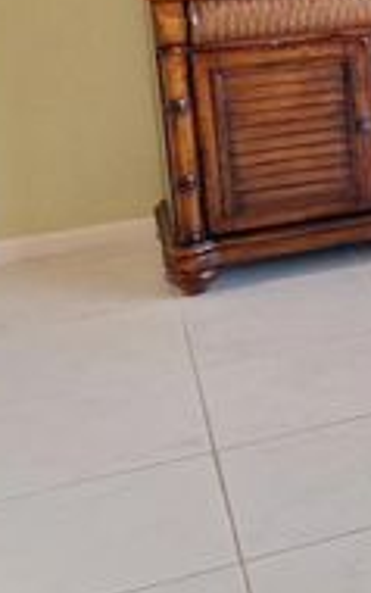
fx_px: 1325
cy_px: 0
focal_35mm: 82
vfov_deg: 24.1
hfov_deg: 12.8
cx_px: 854
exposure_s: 1/40
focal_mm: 5.54
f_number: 1.8
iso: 160
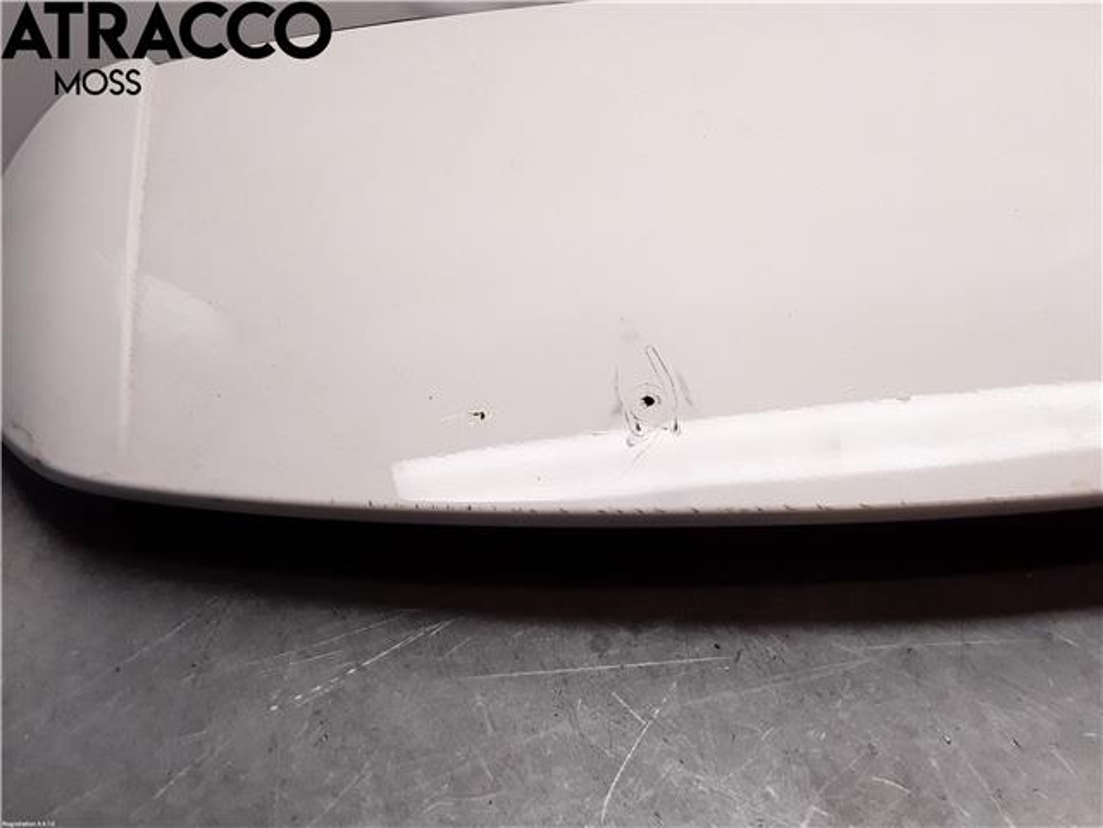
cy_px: 414
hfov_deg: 63.4
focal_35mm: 28
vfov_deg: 49.7
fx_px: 892
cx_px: 552
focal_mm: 2.91
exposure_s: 1/265
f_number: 1.9
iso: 100
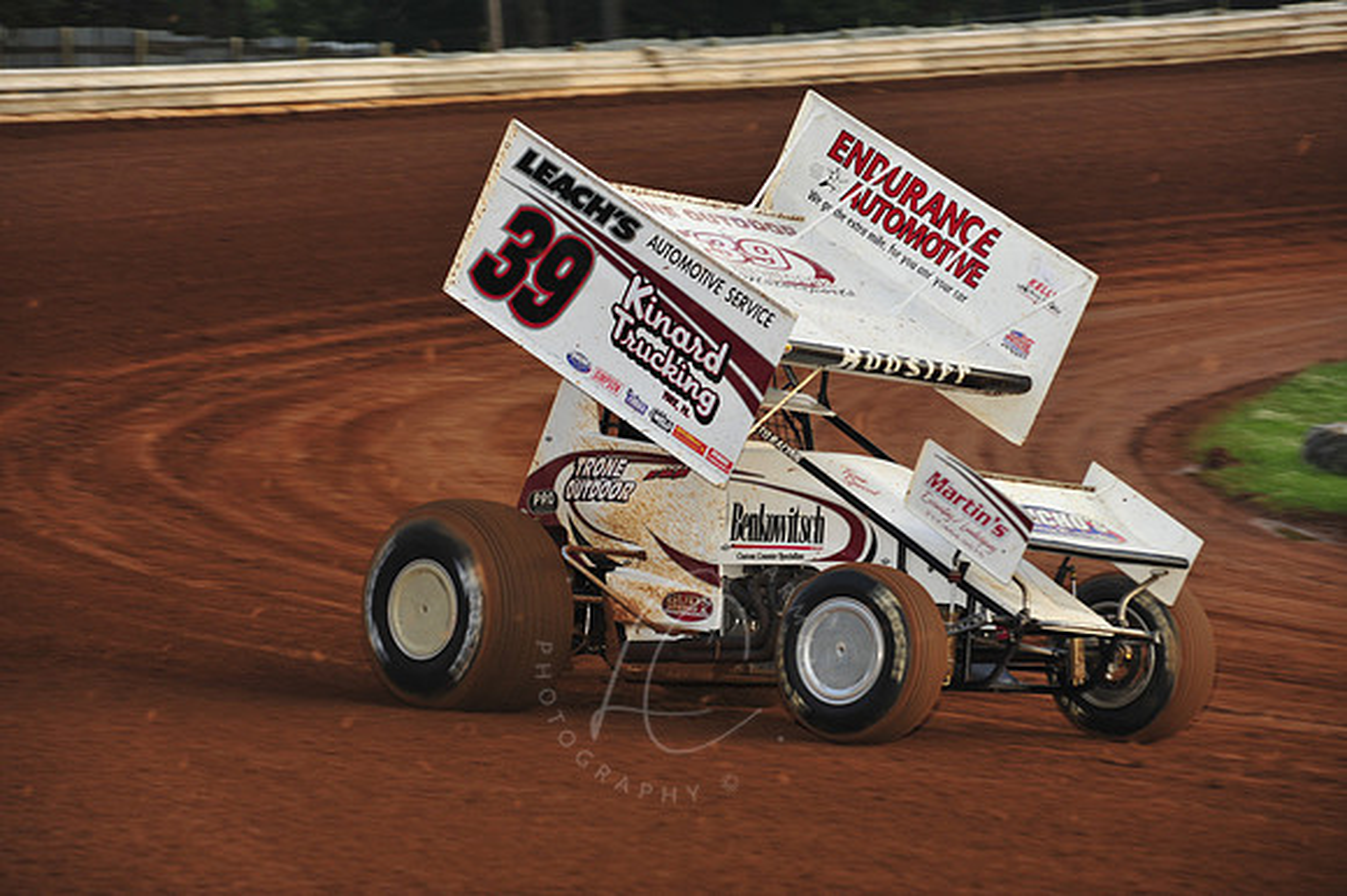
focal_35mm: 170
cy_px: 448
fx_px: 6357
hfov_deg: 12.1
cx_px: 674
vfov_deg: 8.1
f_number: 7.1
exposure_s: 1/320
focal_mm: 170
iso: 500
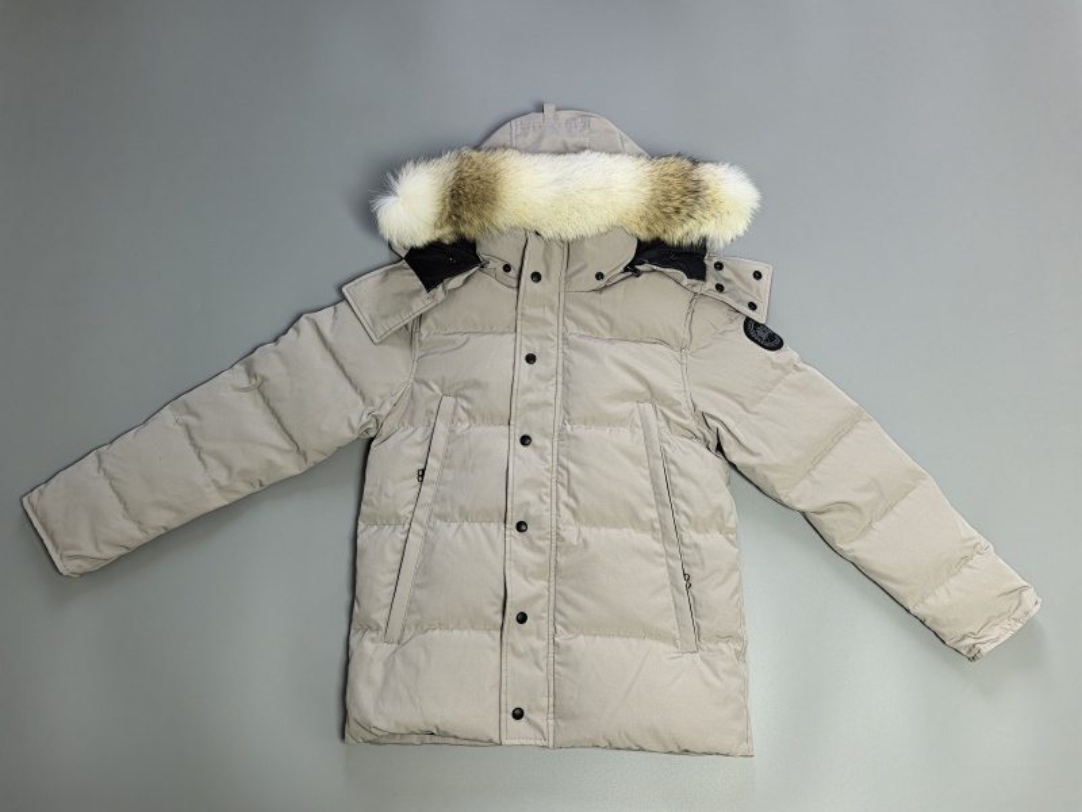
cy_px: 406
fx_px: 844
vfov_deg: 51.4
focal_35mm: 27
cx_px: 541
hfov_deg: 65.3
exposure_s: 1/100
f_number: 1.4
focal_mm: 6.98
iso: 125
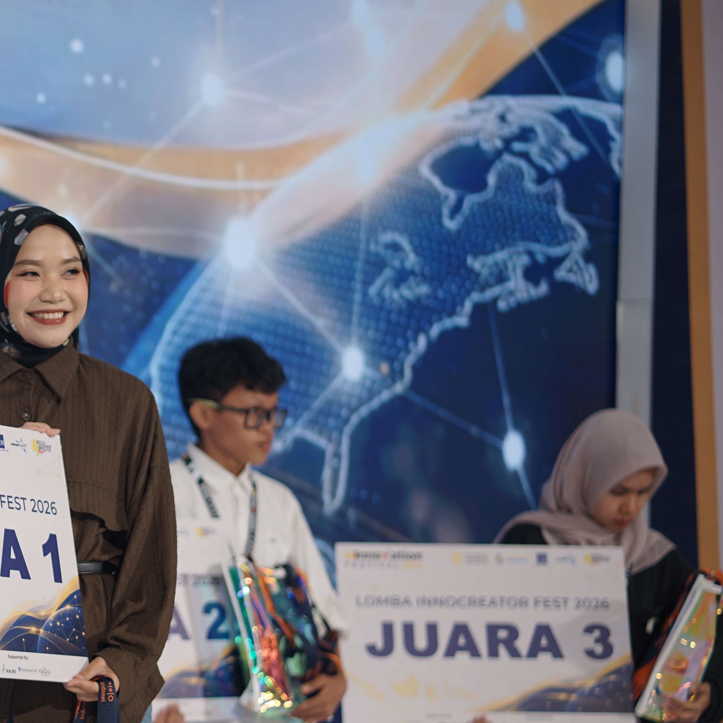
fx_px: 3899
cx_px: -68
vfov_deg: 10.6
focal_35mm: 165
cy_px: 453
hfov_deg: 10.5
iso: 160
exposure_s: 1/200
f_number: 1.8
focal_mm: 85
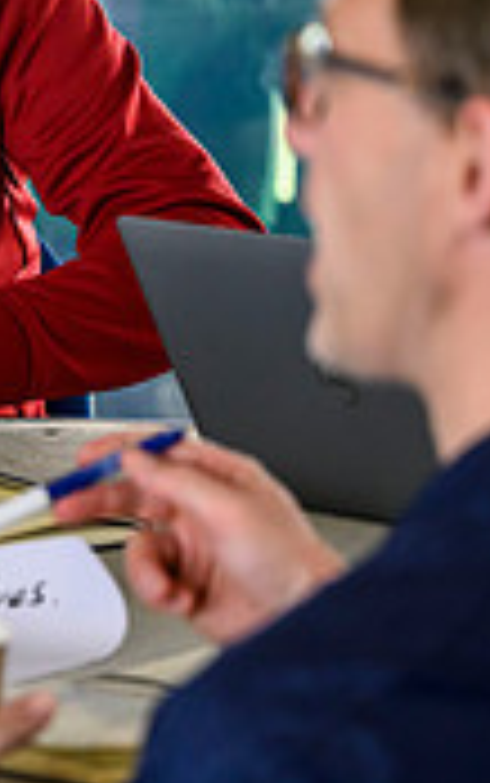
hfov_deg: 4.4
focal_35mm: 296
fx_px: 6314
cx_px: -661
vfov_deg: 7.1
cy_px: 209
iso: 2000
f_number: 3.2
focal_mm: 87
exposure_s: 1/640
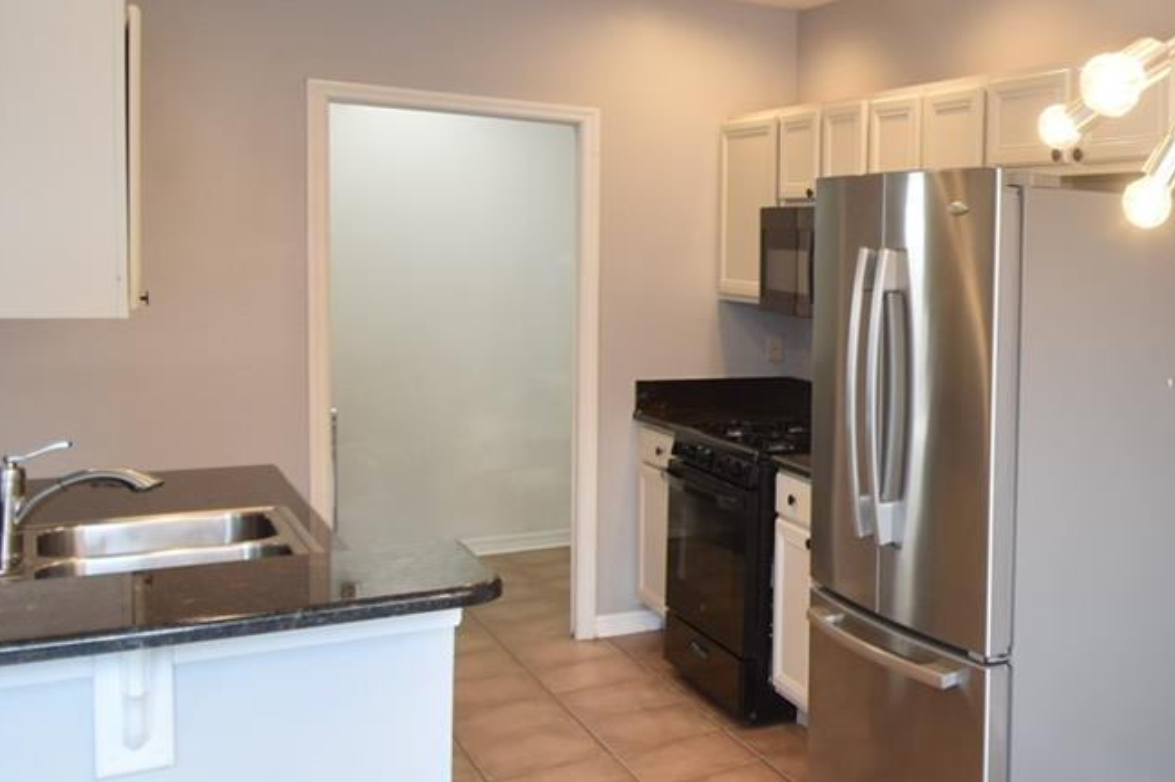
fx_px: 1207
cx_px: 1266
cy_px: 328
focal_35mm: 37
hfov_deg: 42.1
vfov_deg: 35.8
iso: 400
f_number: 4
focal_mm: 10
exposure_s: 1/60
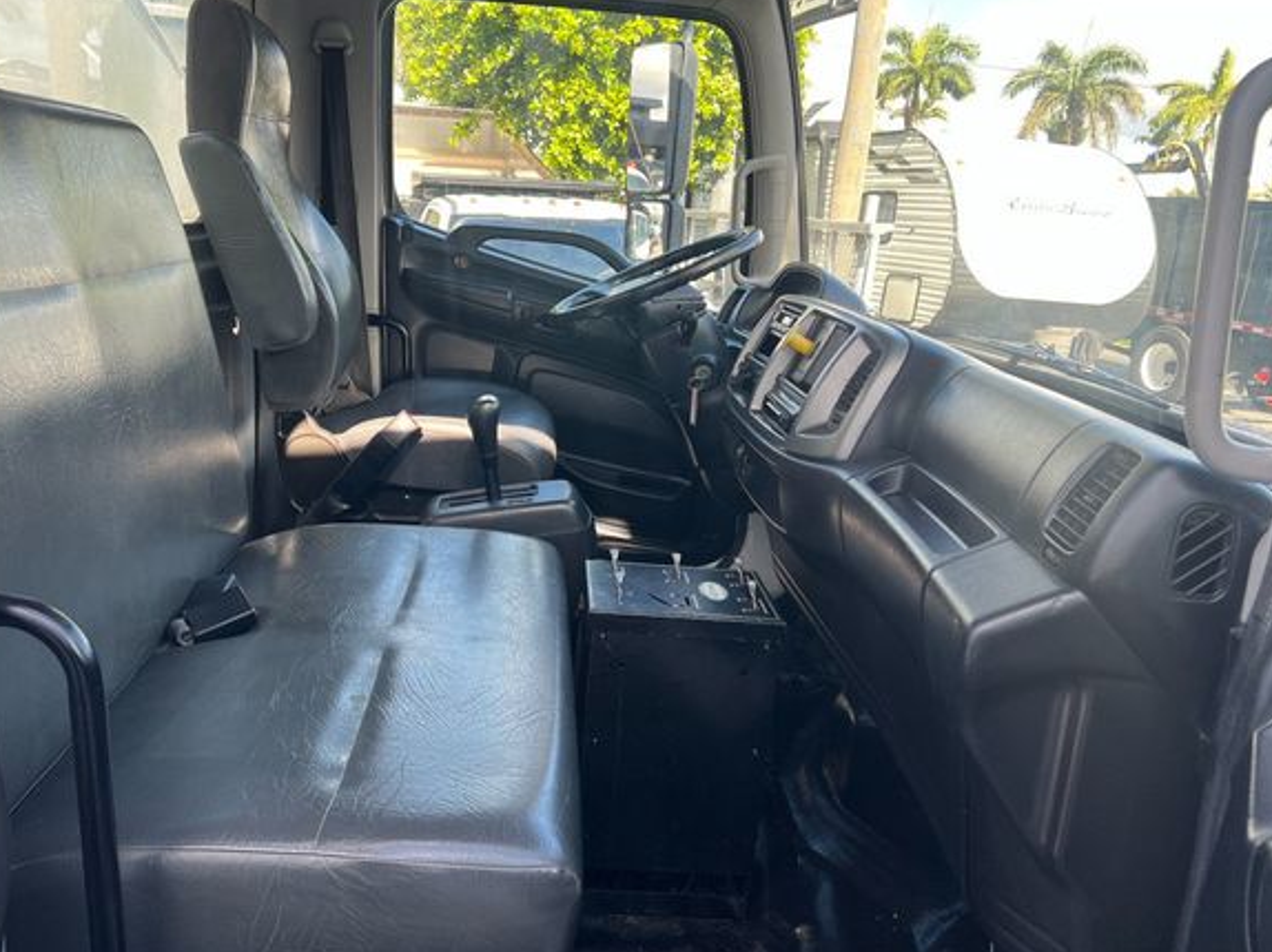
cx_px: 574
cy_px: 480
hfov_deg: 61.6
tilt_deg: -14.1
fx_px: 1065
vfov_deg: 48.2
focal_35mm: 29
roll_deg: -4.3
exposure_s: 1/211
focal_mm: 5.7
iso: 40
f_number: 1.5
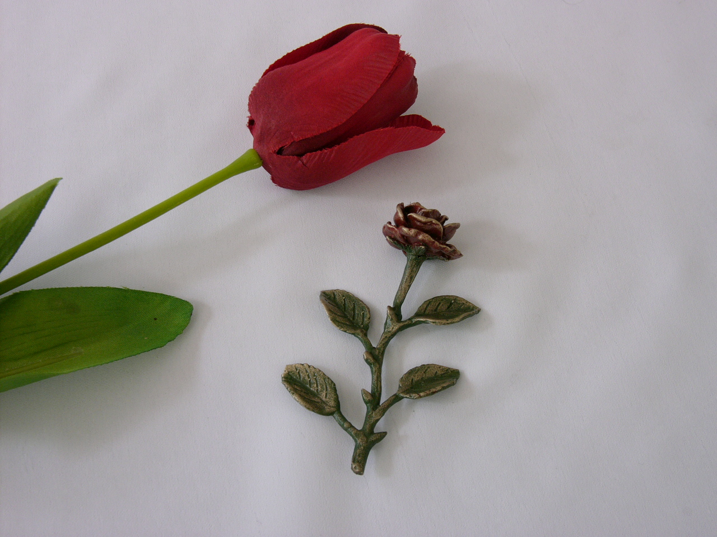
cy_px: 268
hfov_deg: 38.9
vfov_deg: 29.7
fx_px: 1015
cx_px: 358
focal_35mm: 49
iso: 100
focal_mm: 12.4
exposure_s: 1/10
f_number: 6.3
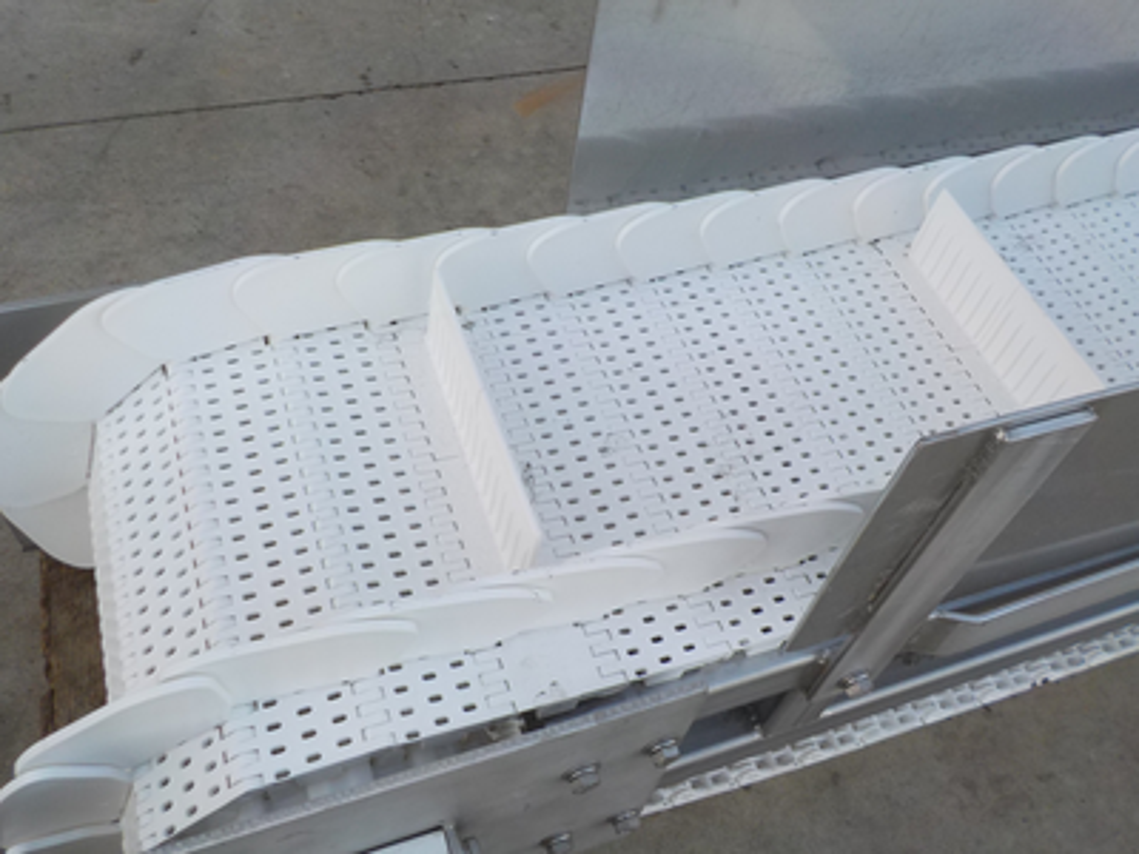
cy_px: 427
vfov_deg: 46.8
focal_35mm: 30
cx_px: 570
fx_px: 987
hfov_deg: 60.0
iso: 125
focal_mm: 4.1
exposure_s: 1/125
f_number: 3.3
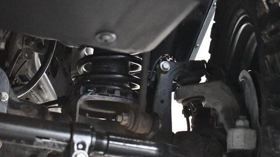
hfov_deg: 24.2
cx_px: 130
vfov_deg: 13.7
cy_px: 76
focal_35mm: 88
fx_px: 653
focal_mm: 34
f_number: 4.5
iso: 9000
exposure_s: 1/60
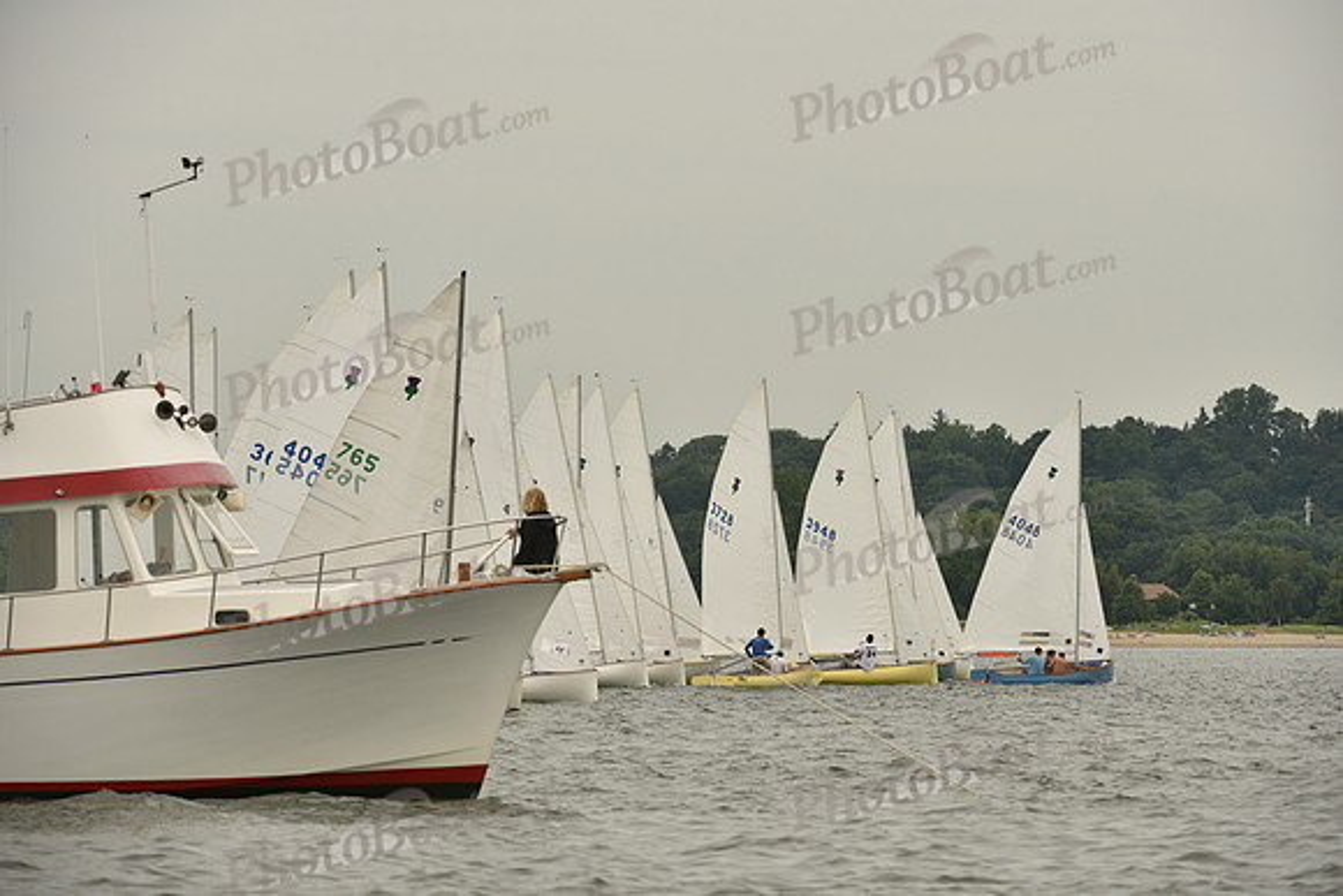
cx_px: 672
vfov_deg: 5.7
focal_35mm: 240
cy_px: 448
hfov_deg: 8.6
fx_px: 8955
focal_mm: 240
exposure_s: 1/1250
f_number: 7.1
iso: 320
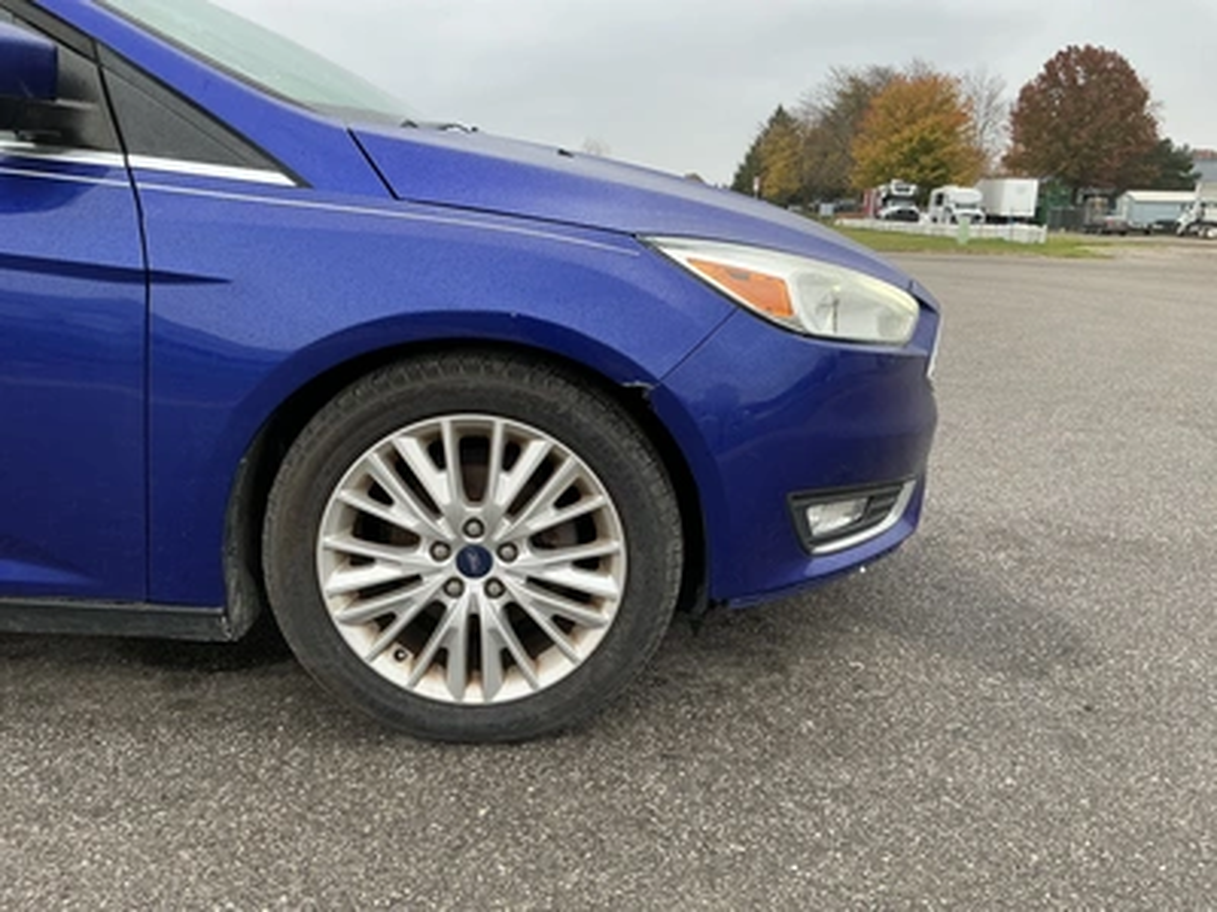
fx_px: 984
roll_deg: +0.0
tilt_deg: -12.5
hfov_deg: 63.4
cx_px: 608
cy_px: 456
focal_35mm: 28
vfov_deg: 49.7
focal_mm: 3
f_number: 1.8
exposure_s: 1/122
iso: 50
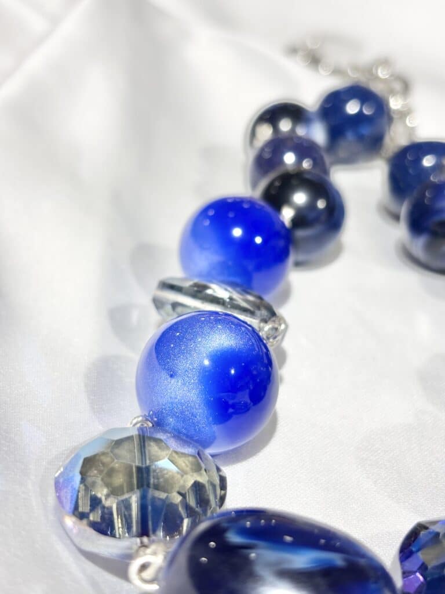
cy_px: 297
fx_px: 891
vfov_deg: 36.8
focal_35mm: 52
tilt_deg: -25.7
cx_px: 222
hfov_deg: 28.0
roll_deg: +3.4
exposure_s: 1/212
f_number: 1.6
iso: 32
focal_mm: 5.96
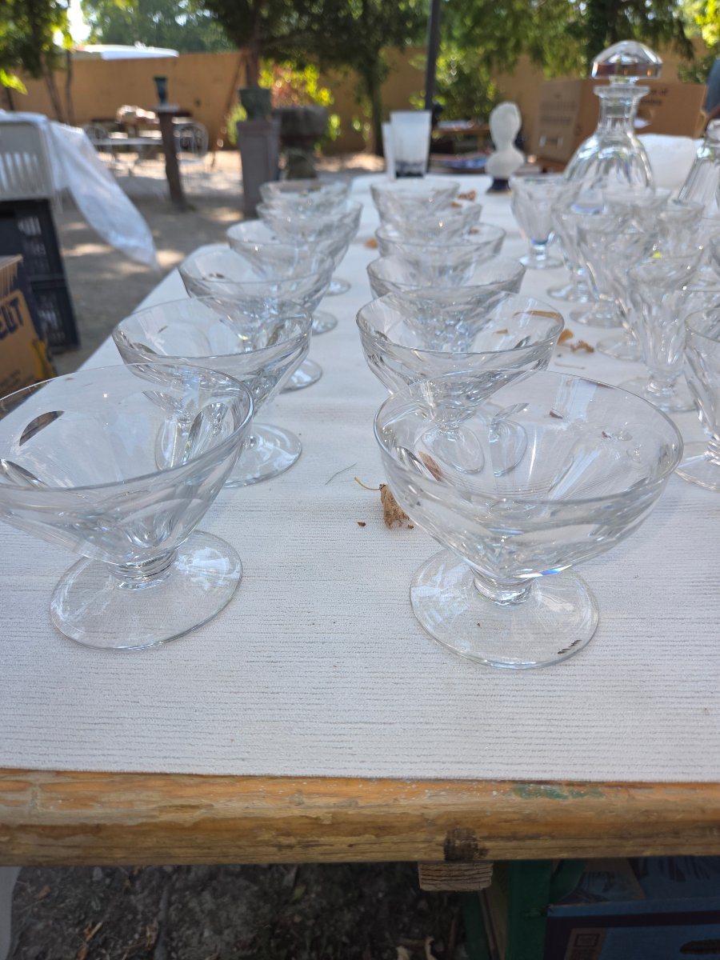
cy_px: 480
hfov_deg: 58.9
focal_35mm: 23
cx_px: 360
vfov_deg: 73.9
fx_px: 638
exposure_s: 1/306
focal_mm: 5.4
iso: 25
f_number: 1.8
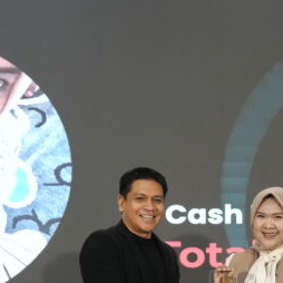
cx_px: 262
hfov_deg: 10.1
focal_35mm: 172
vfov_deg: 10.1
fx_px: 1588
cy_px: 304
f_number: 2.8
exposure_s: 1/500
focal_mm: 50.2
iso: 3200
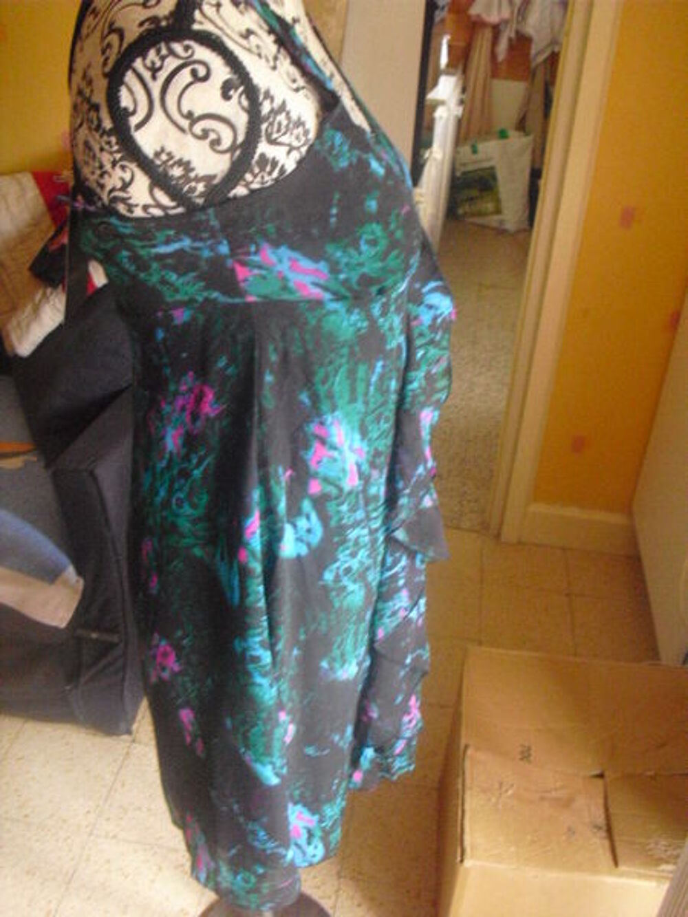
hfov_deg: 39.7
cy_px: 458
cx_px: 344
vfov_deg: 51.4
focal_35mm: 36
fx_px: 954
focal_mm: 6.3
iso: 800
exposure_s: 1/15
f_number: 3.1
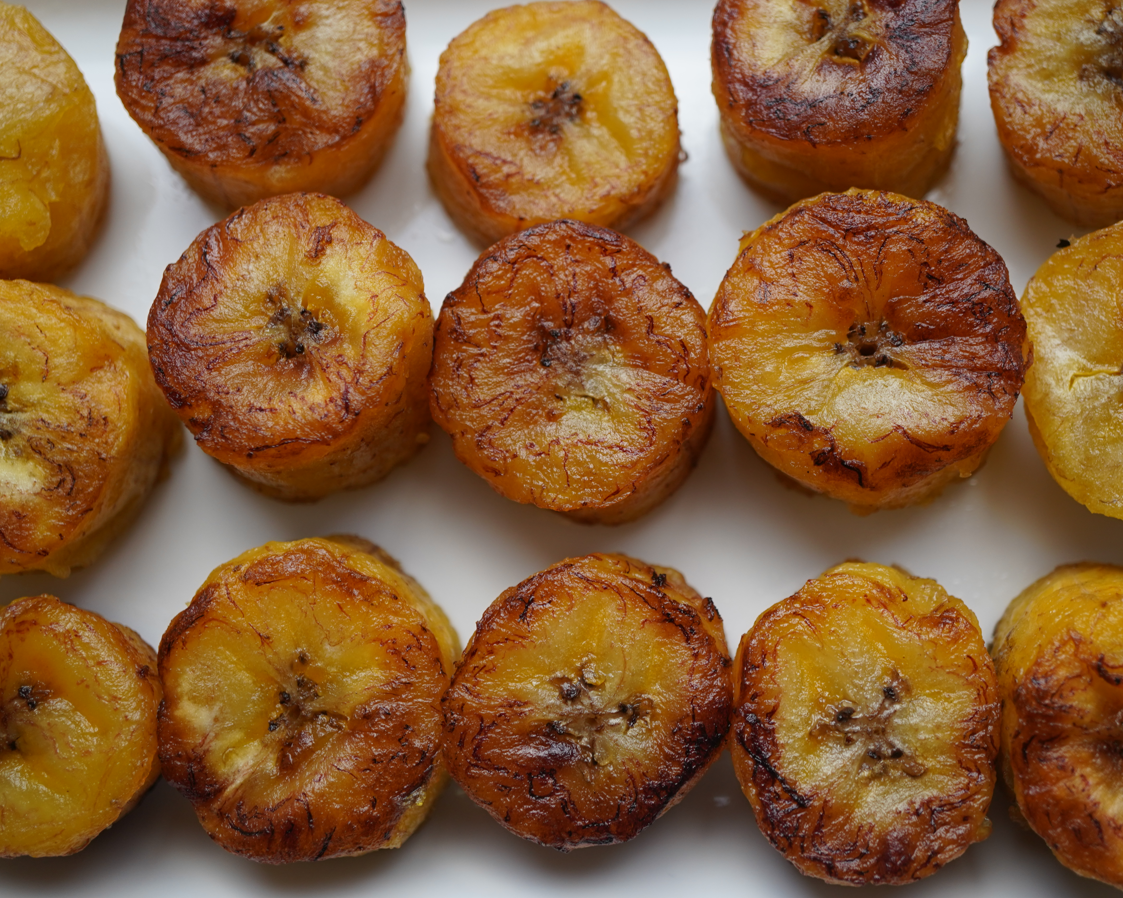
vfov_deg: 29.7
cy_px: 450
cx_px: 653
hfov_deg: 36.6
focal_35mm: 51
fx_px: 1695
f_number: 4
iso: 250
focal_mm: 30
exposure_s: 1/160
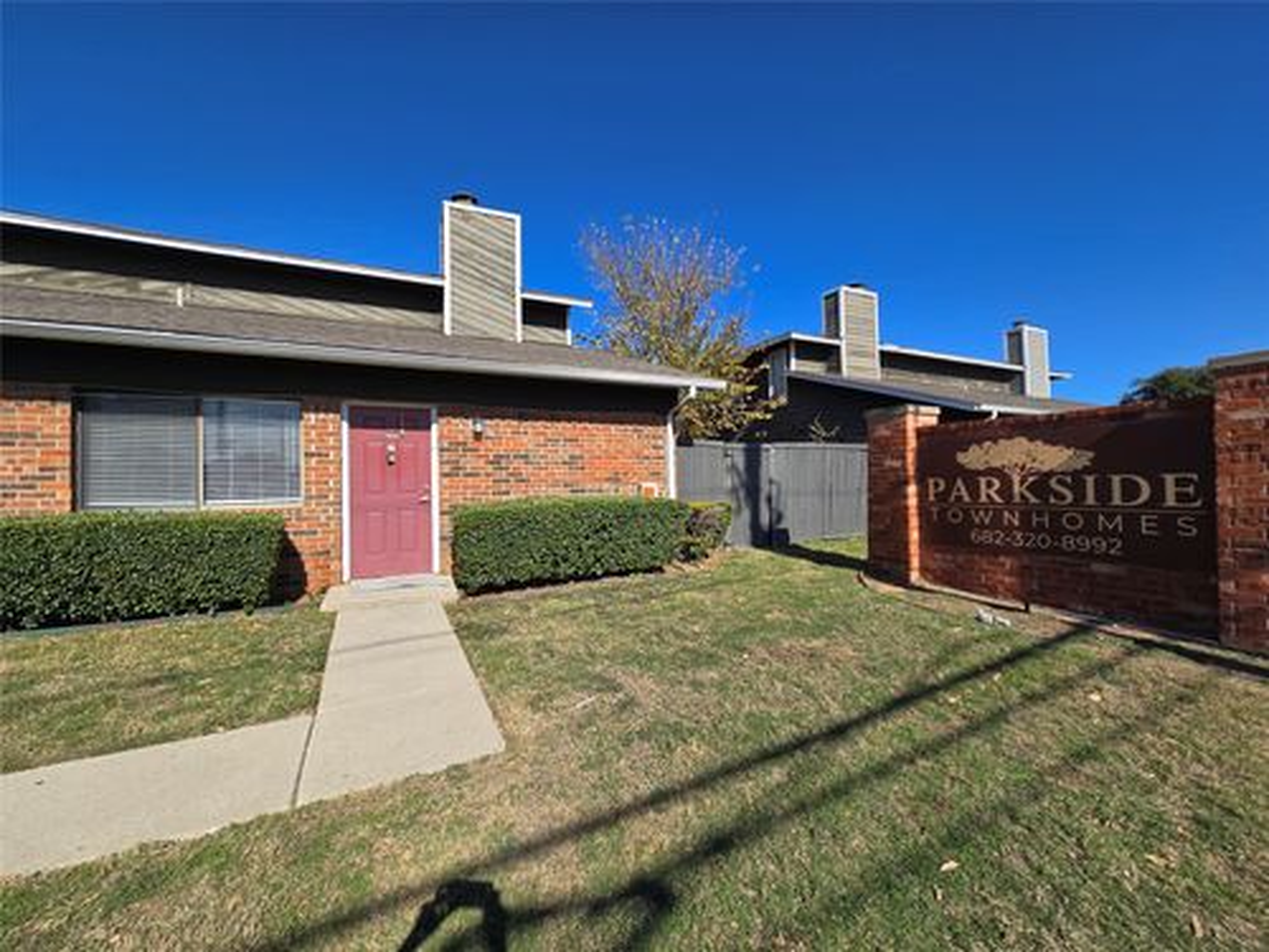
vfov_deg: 89.9
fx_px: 477
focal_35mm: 13
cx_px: 634
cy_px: 476
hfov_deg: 106.2
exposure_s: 1/2600
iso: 50
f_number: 2.2
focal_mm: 2.2
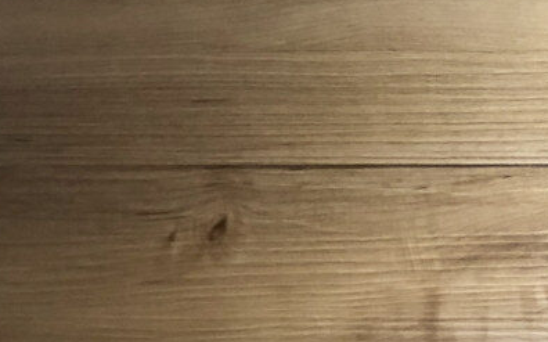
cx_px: 765
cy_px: 217
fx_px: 1343
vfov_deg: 14.5
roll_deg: +1.2
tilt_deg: -0.2
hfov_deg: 20.5
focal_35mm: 90
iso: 64
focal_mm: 3.99
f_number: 1.8
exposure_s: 1/17
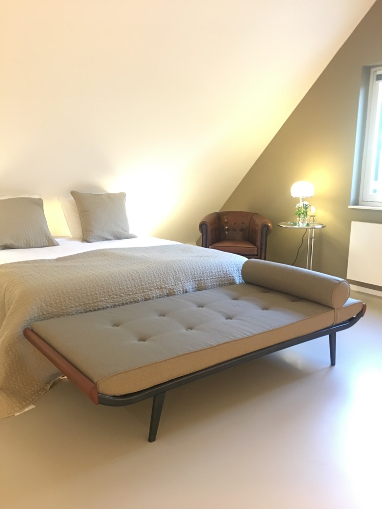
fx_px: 427
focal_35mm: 29
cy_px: 254
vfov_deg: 61.7
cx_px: 191
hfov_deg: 48.2
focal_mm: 4.15
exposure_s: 1/4
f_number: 2.2
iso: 125
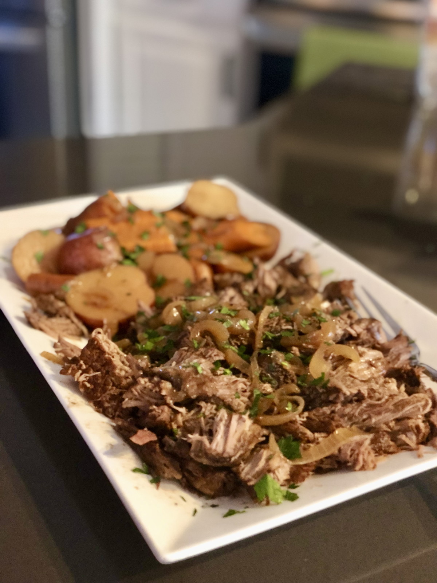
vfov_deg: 36.8
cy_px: 292
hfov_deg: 28.0
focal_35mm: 52
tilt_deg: -26.9
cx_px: 218
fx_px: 875
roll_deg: -1.4
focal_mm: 6
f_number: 2.4
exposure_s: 1/8
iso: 250
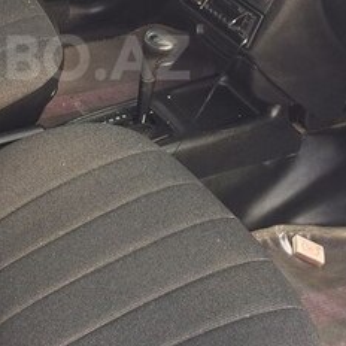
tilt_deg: -33.2
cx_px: 37
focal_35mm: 73
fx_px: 826
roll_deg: -4.1
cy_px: 57
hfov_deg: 23.1
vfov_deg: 23.2
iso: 40
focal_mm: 4.15
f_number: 2.2
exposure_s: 1/100
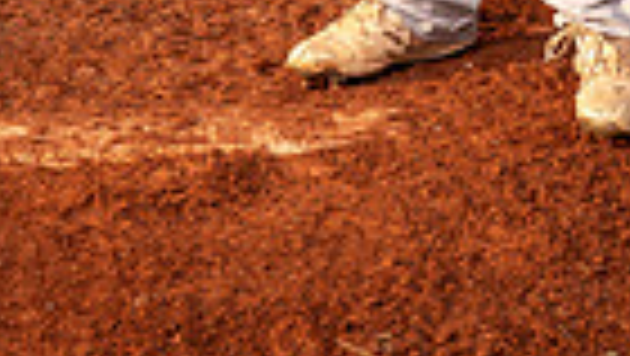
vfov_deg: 6.4
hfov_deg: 12.0
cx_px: 297
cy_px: -563
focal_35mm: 179
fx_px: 2992
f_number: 4
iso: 250
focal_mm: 53
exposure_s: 1/1600
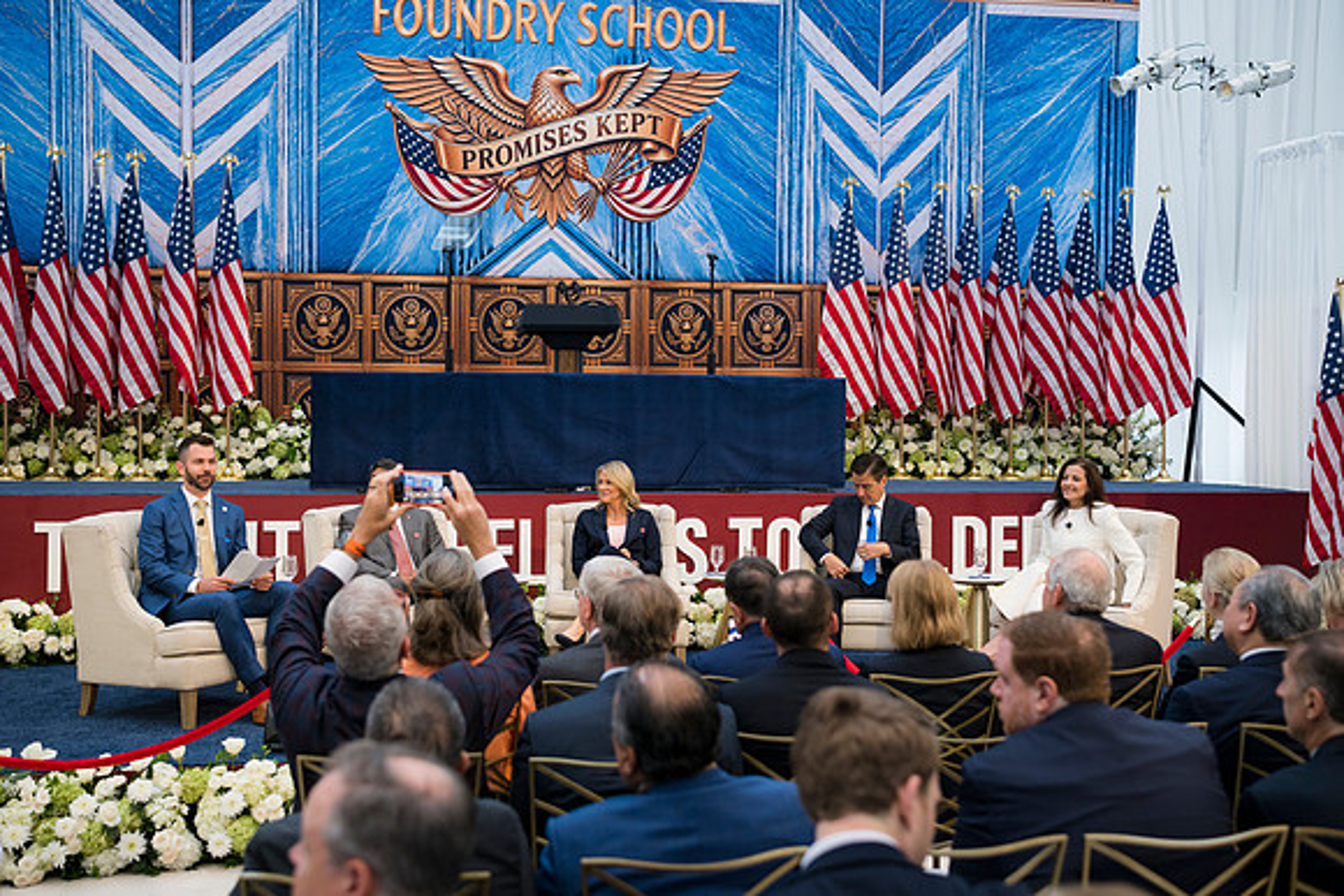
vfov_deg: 33.4
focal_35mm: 40
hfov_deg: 48.4
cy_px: 448
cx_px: 672
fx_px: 1494
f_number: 2.8
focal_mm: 40
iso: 450
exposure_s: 1/200
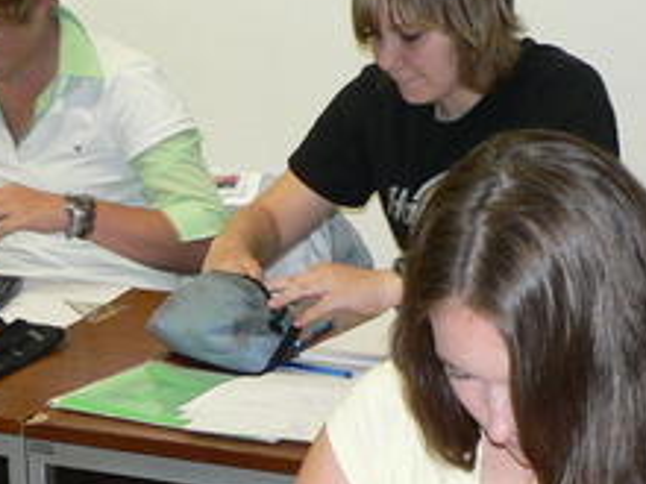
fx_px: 2594
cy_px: 402
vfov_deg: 10.6
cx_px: 226
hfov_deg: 14.2
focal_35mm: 139
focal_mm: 8.6
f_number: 2.8
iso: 200
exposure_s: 1/60
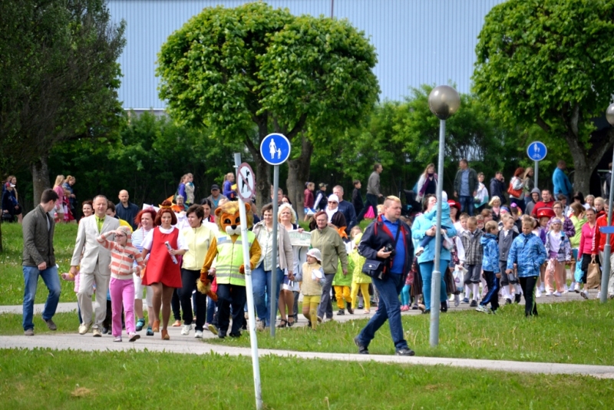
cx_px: 307
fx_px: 4734
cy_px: 205
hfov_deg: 7.4
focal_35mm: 278
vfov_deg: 5.0
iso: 400
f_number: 5.6
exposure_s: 1/1000
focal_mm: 185
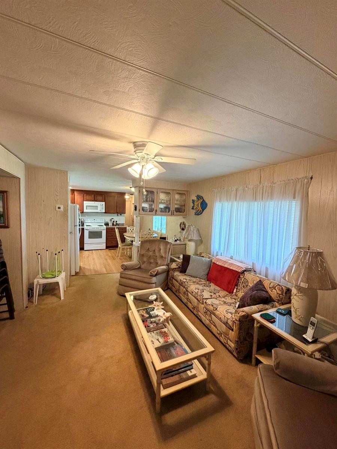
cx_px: 168
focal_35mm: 14
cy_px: 224
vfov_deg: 102.1
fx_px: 182
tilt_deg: -5.1
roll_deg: -1.2
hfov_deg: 85.7
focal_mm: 2.22
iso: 500
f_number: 2.2
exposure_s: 1/60
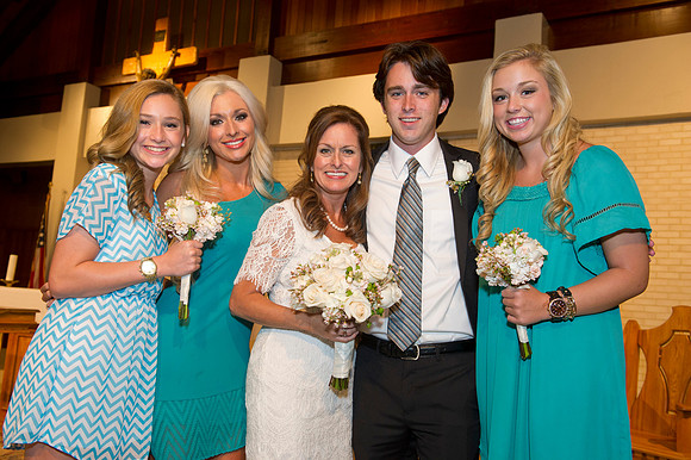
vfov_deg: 37.8
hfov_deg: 54.5
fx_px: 671
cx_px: 346
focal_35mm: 35
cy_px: 230
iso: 1600
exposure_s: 1/100
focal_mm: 35
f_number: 5.6
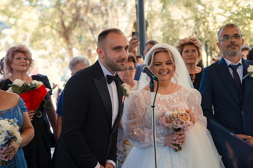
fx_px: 492
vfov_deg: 19.4
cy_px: 84
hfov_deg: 28.9
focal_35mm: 70
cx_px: 126
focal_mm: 70
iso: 500
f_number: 3.5
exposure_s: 1/125
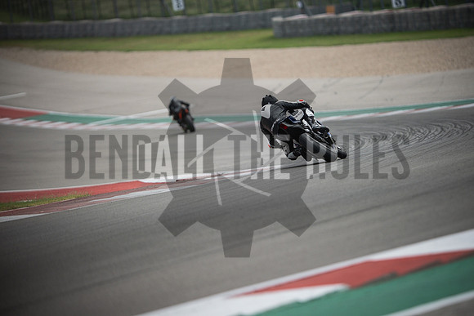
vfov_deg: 4.6
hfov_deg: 6.9
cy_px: 158
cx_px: 237
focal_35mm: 300
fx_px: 3951
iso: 400
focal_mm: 200
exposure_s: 1/4000
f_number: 2
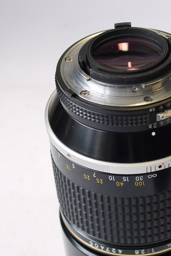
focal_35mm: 91
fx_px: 648
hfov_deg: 14.9
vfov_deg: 22.4
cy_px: 125
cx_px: 150
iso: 400
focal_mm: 30
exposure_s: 1/30
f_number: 6.3
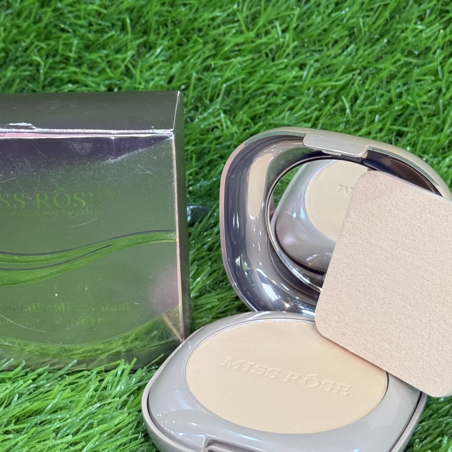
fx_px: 1374
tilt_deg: -27.9
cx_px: 213
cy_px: 178
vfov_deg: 18.7
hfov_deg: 18.7
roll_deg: +2.2
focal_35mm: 93
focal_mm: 6.76
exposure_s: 1/121
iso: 80
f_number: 1.78
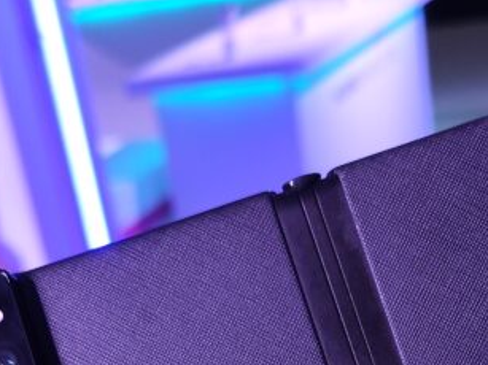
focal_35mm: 80
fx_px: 1127
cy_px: 582
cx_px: 261
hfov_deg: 24.4
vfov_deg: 16.4
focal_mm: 6.92
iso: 178
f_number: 1.9
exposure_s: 1/120
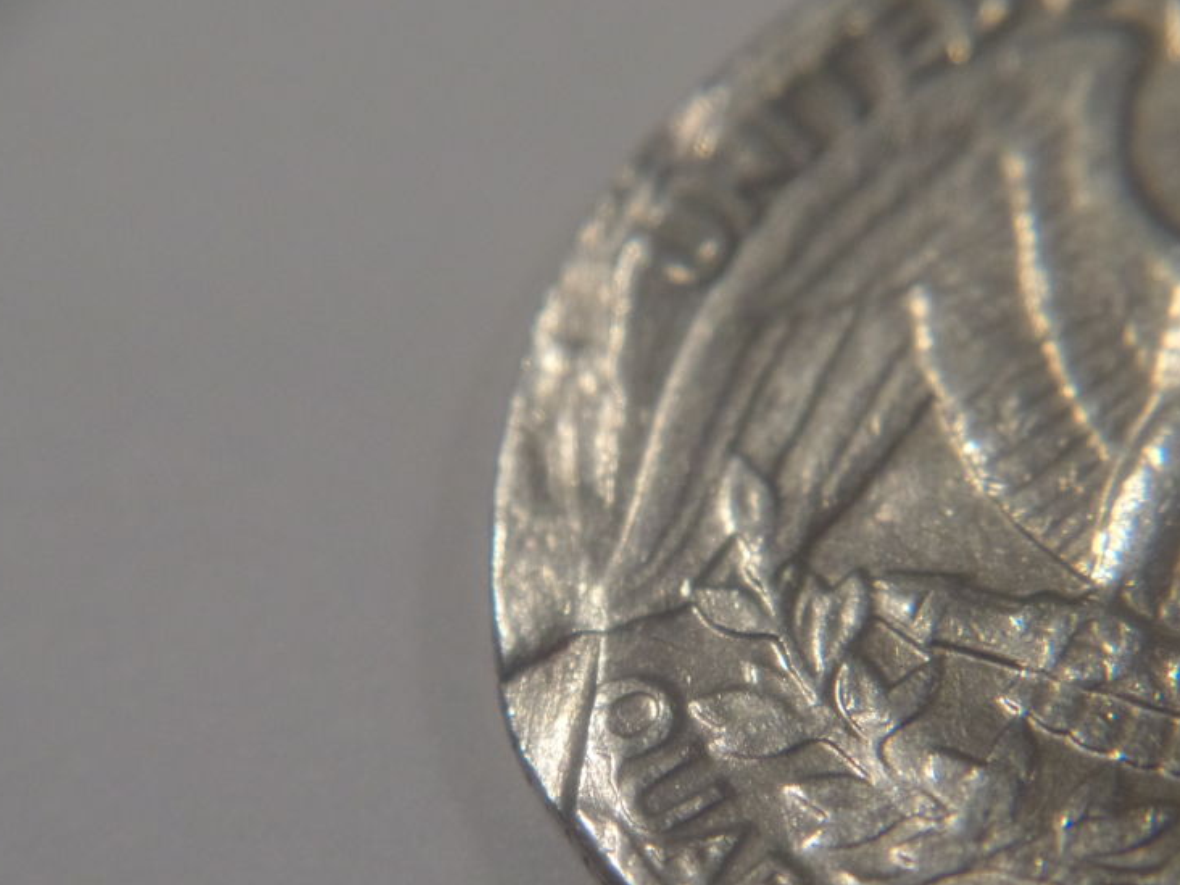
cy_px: 485
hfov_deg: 15.5
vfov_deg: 11.7
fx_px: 4329
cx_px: 654
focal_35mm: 127
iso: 400
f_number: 3.9
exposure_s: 1/30
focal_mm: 16.5
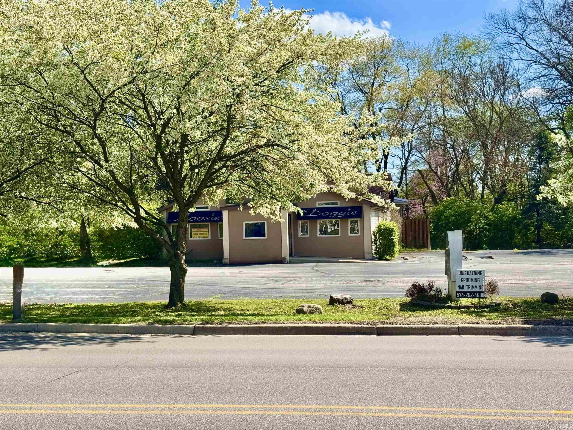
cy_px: 215
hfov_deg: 39.7
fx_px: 795
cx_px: 286
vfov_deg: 30.3
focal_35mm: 48
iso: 64
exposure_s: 1/3096
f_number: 1.78
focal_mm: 6.76
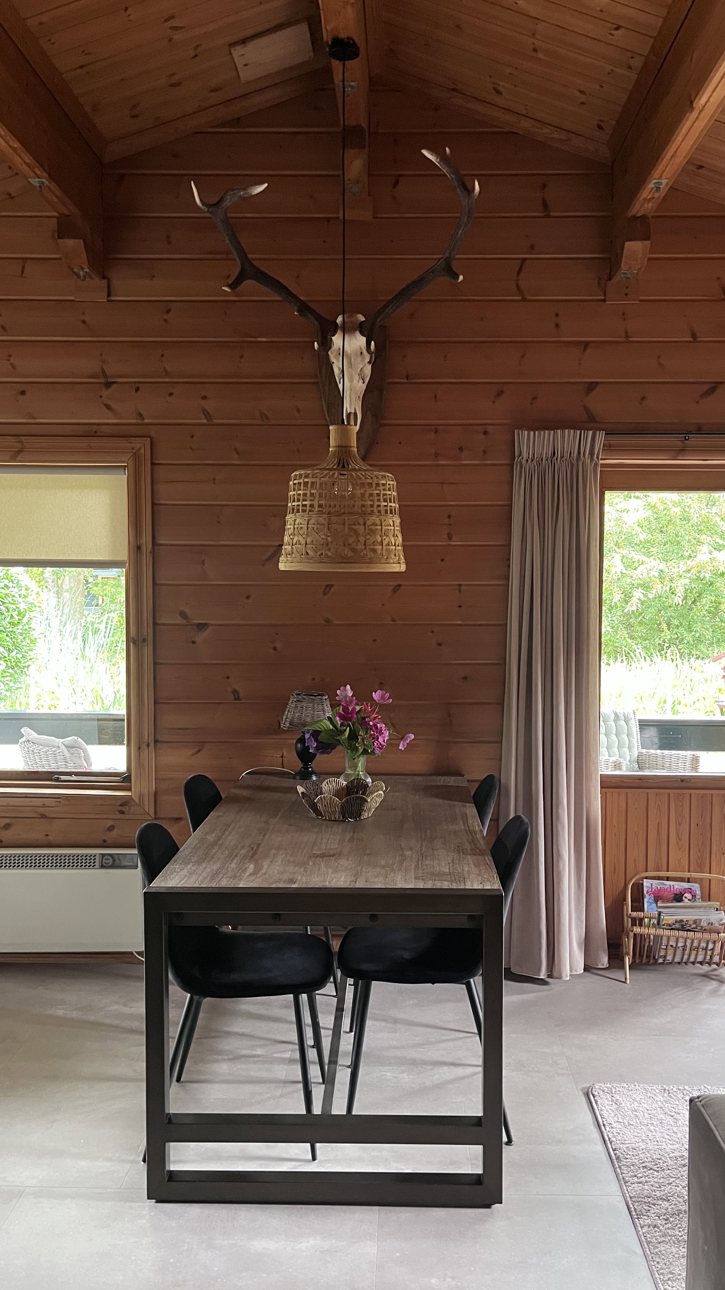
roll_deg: -0.9
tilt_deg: -3.6
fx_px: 991
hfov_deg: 40.2
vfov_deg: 66.1
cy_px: 637
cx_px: 390
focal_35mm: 29
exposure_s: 1/60
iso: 500
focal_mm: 5.1
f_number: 1.6
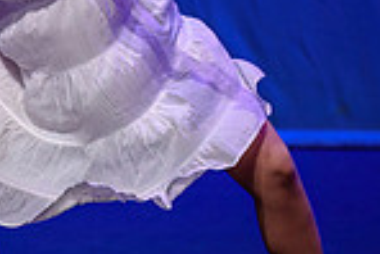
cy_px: -38
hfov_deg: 2.3
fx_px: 9499
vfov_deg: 1.5
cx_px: -171
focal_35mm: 899
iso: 1600
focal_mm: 200
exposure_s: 1/500
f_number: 2.8
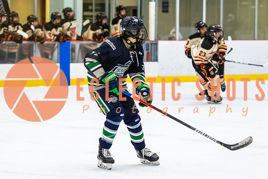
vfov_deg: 6.9
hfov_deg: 10.3
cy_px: 77
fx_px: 1485
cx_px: 117
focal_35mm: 199
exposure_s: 1/640
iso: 1400
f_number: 2.8
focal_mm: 116
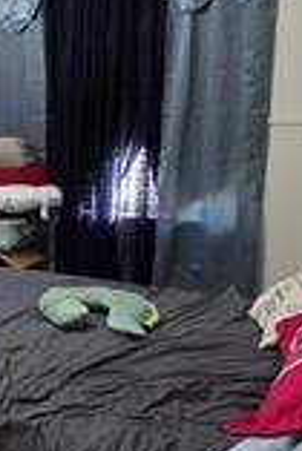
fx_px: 691
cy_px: 284
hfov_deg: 19.6
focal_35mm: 55
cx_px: -210
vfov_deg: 36.0
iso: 500
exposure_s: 1/60
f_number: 1.9
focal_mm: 2.2
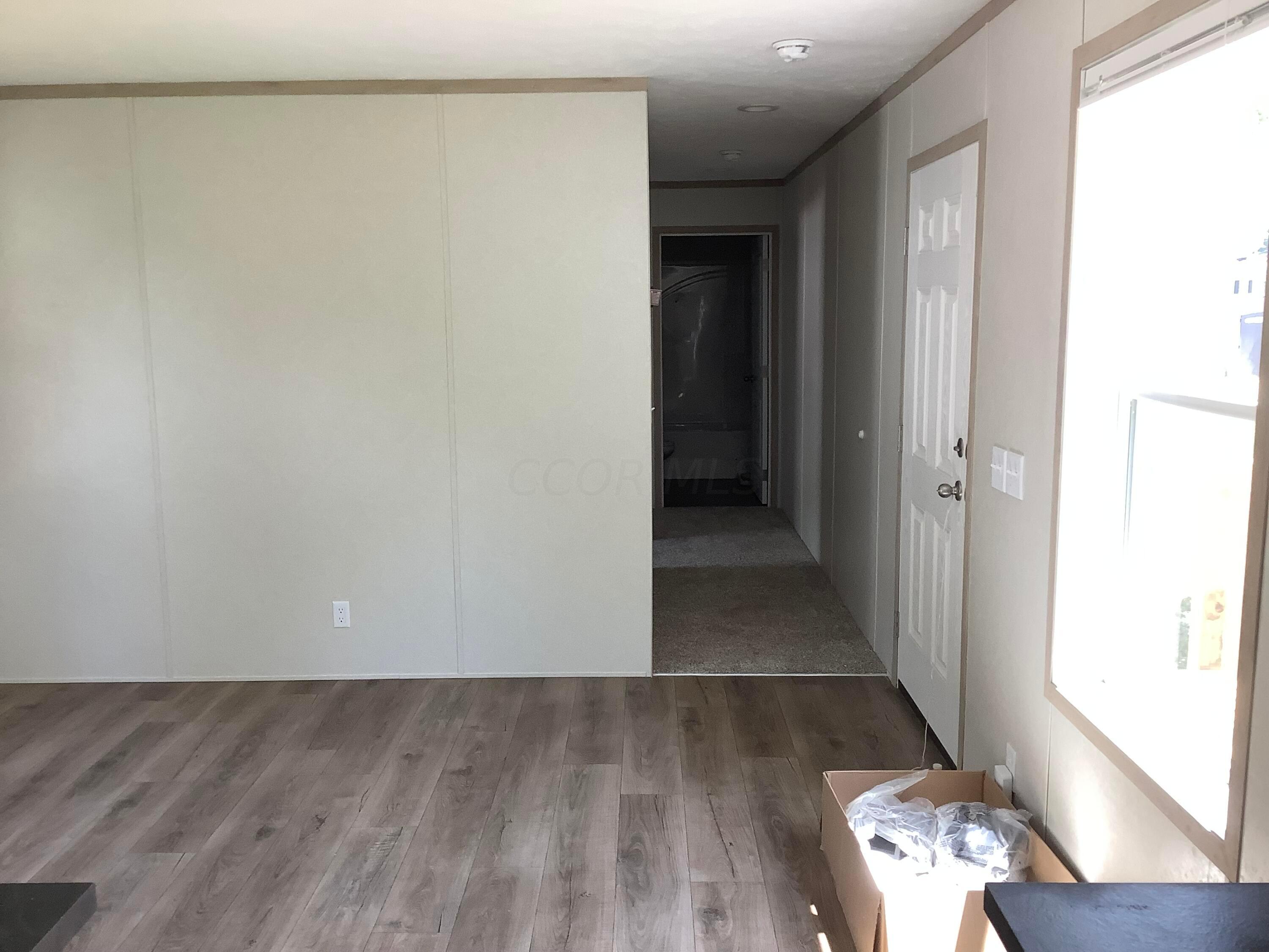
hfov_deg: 58.4
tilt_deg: -9.0
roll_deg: +1.5
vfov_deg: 45.4
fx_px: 1136
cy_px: 476
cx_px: 634
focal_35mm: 31
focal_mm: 3.3
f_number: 2.4
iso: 64
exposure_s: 1/60
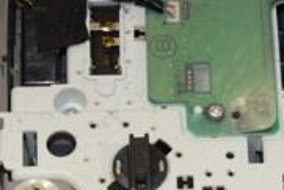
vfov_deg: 6.2
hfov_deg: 9.2
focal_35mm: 224
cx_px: 245
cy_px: 71
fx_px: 1766
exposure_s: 1/200
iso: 800
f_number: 11
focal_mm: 45
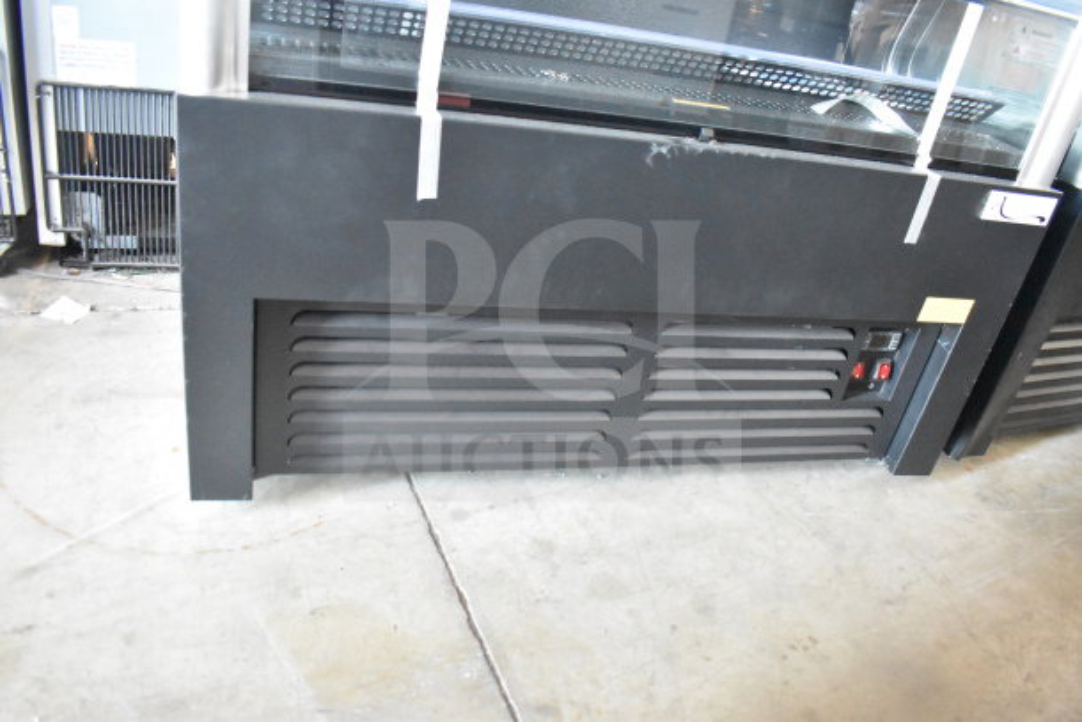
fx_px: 812
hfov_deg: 67.4
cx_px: 541
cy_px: 361
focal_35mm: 27
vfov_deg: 48.0
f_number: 3.5
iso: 10000
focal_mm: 18
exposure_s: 1/30
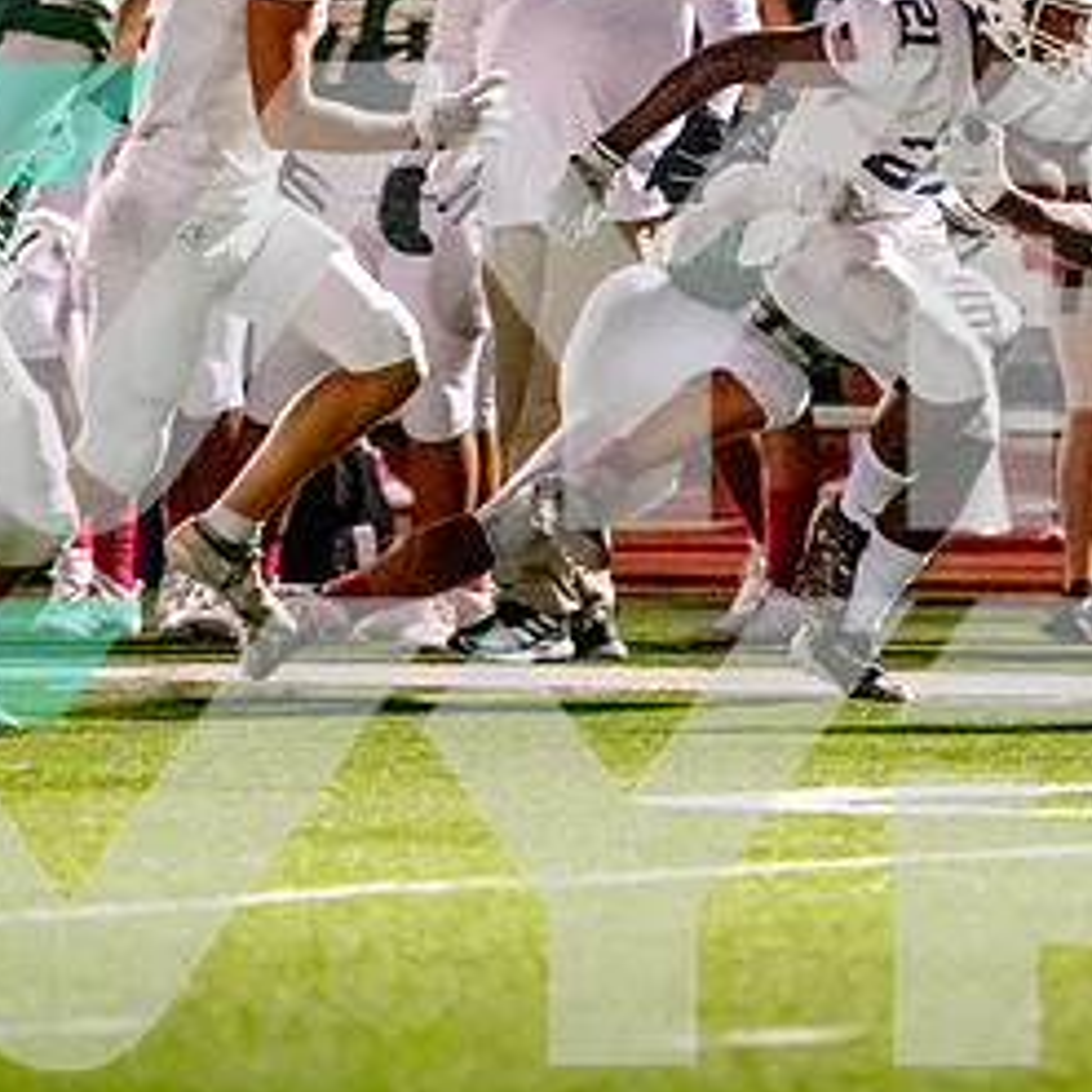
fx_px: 29801
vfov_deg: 2.1
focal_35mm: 835
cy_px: 298
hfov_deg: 2.1
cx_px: 822
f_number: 6.3
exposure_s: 1/1600
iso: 16000
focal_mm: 419
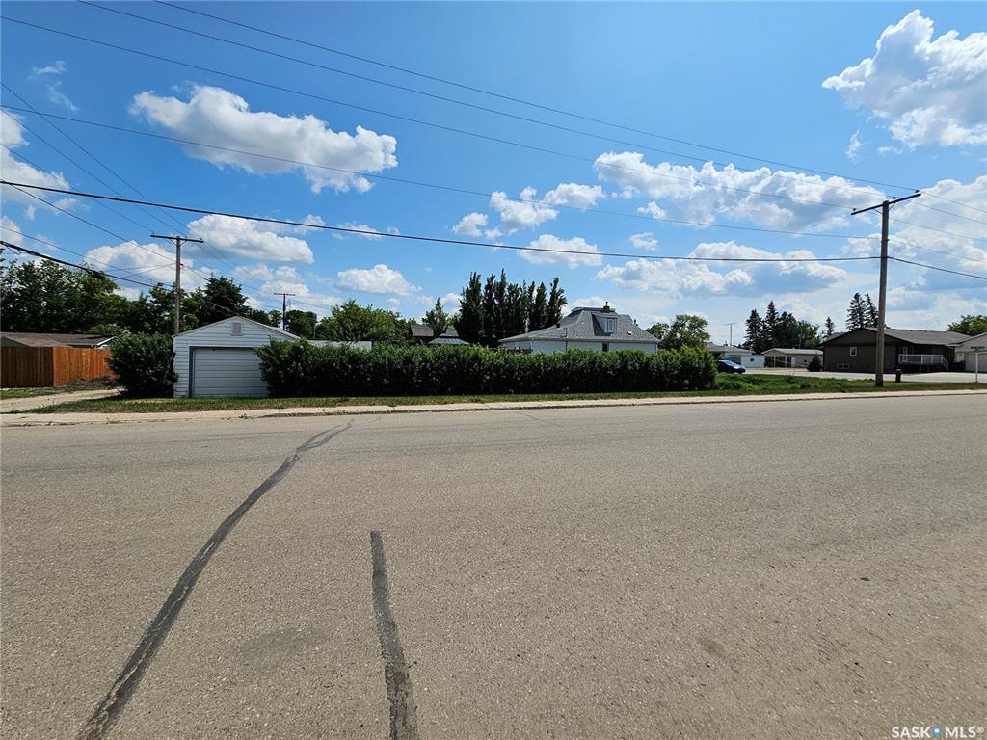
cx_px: 494
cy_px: 370
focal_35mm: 13
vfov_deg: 89.9
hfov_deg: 106.2
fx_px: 371
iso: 50
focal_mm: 2.2
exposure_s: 1/5883
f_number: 2.2
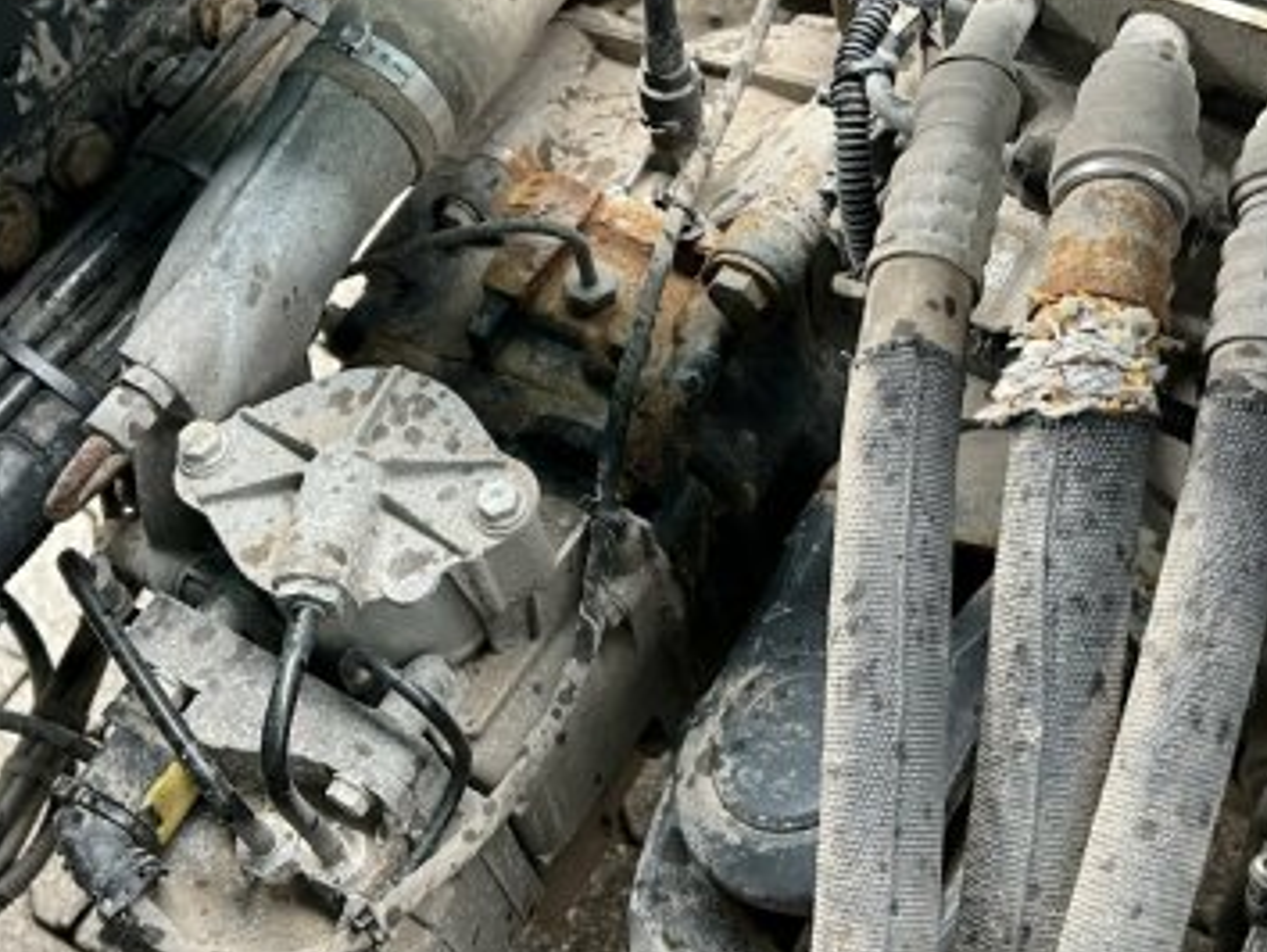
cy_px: 344
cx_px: 662
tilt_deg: -53.1
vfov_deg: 30.8
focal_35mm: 47
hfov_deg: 40.4
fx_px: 1721
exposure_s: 1/60
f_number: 1.5
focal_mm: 5.7
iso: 250
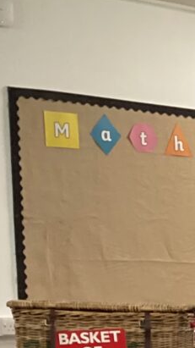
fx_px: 1223
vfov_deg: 15.3
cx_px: 595
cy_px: 458
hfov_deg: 7.8
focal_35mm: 133
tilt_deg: -8.4
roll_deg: +0.0
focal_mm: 3.3
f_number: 2.4
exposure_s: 1/33
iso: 250
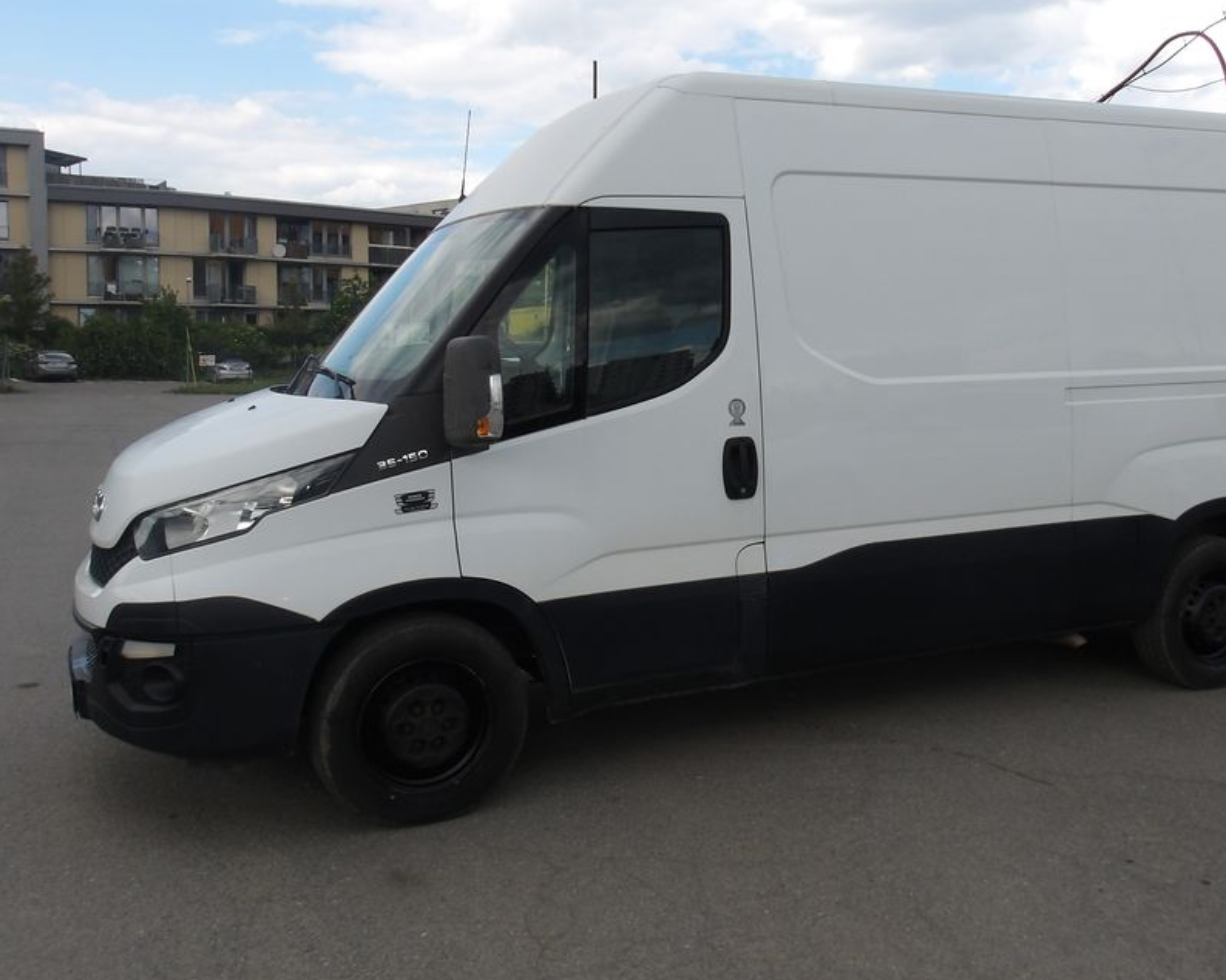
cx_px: 740
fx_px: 1234
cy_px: 435
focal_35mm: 34
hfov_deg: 52.5
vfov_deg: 43.3
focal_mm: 4.9
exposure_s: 1/844
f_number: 3
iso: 100
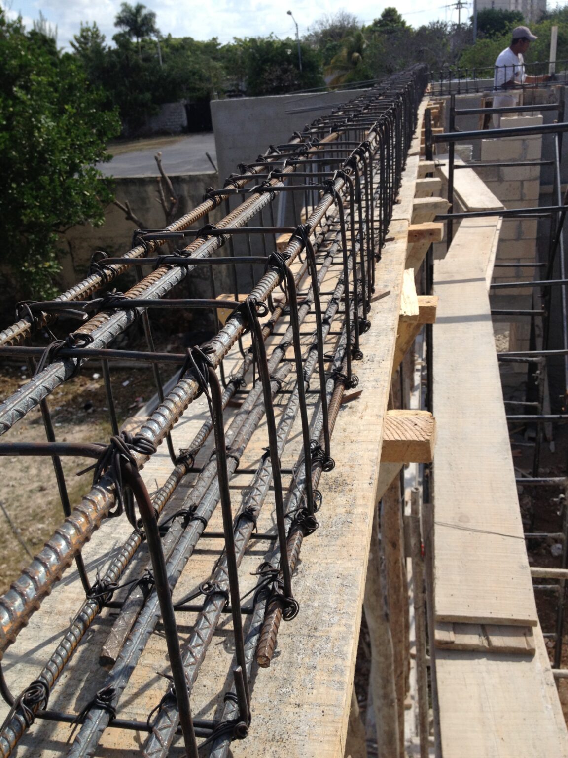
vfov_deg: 52.6
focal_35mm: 35
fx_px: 766
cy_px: 379
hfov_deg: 40.7
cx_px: 284
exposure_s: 1/1672
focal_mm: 4.28
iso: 50
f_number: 2.4
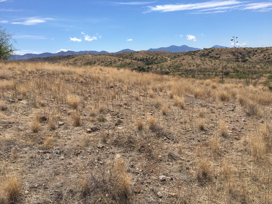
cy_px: 102
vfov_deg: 48.2
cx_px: 136
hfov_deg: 61.7
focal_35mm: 29
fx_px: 228
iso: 25
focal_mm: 4.15
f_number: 2.2
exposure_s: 1/2849
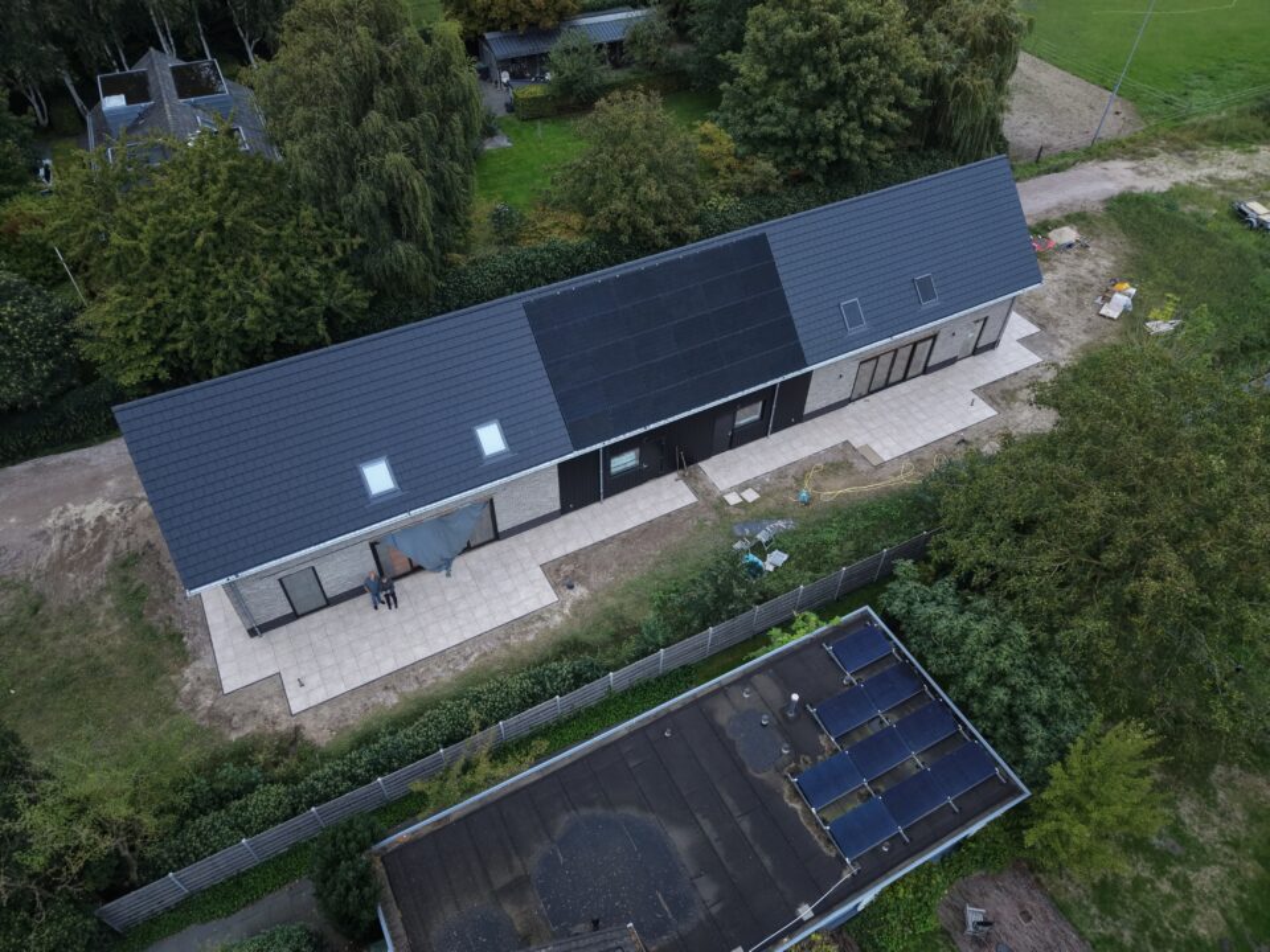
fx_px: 881
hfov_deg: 71.6
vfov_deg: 56.8
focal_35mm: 24
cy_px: 476
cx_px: 635
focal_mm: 8.67
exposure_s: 1/40
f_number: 1.8
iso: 260
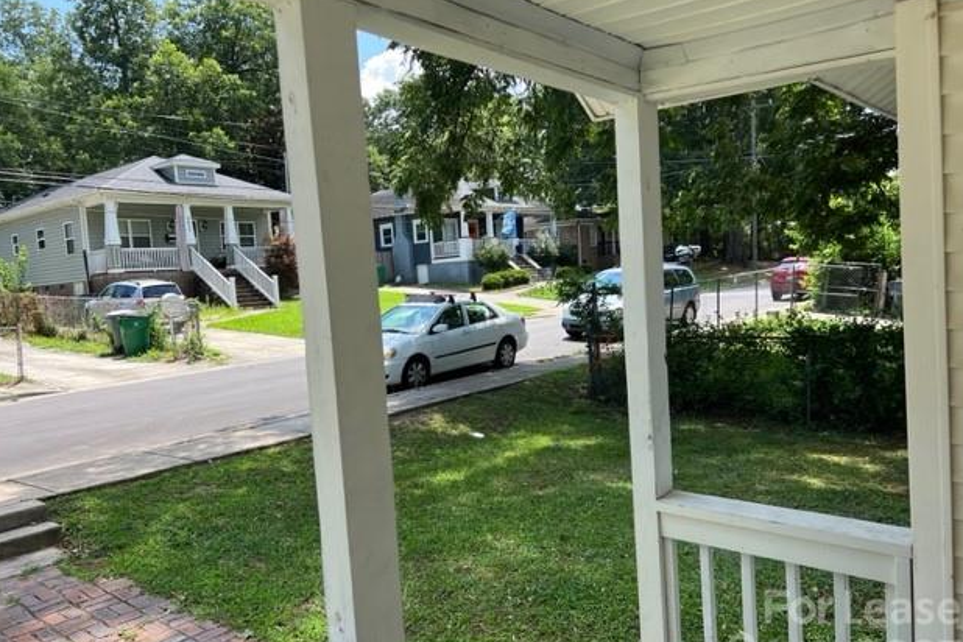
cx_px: 469
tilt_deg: -3.5
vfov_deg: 46.4
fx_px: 749
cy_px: 332
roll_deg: +3.9
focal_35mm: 28
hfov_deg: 65.5
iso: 50
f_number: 1.5
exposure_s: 1/1029
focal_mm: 5.7
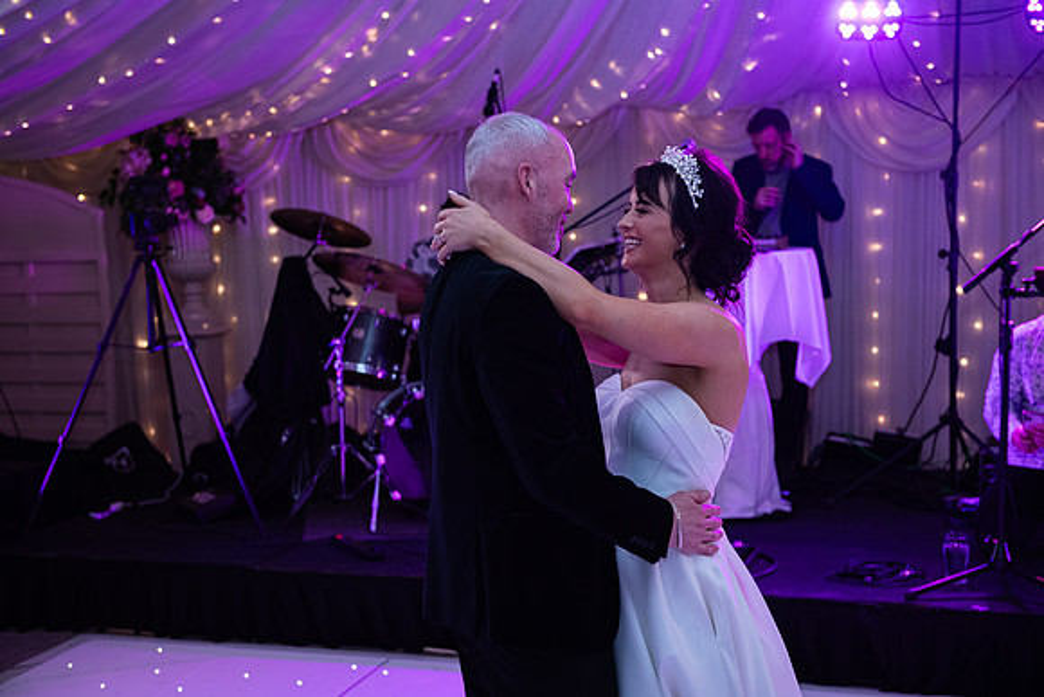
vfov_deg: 24.6
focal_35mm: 55
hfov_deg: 36.2
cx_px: 522
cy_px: 348
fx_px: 1595
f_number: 3.5
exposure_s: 1/160
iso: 1000
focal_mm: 55
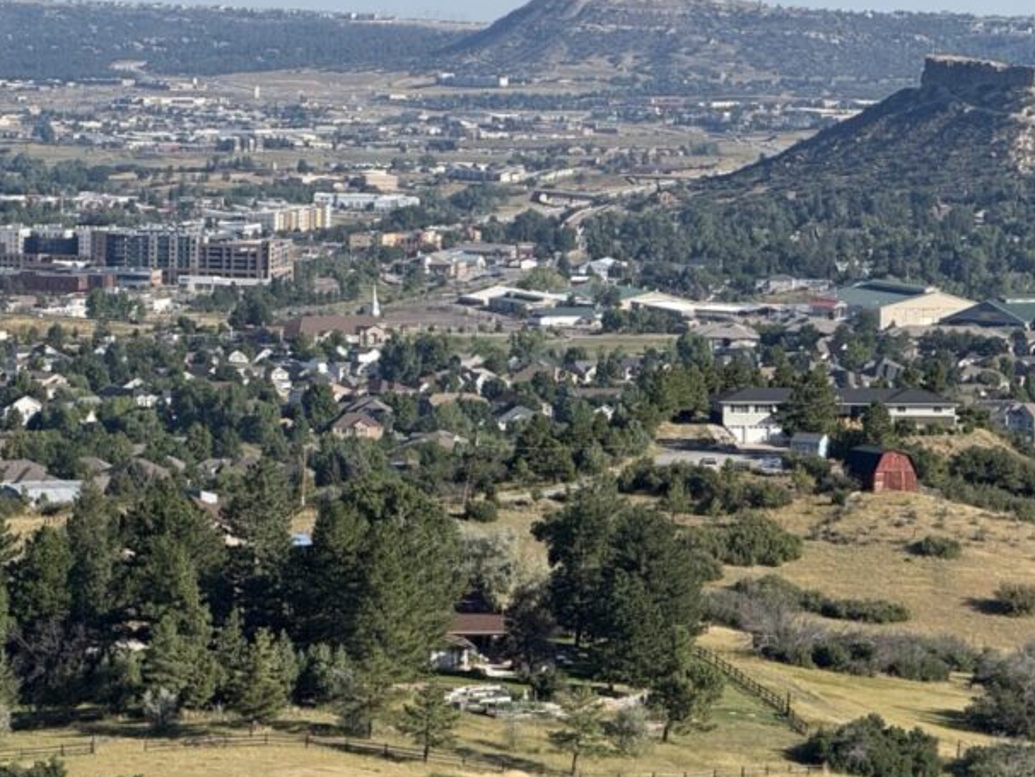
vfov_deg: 7.5
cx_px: 760
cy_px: 388
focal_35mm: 198
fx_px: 5922
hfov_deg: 10.0
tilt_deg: -3.8
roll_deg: -1.4
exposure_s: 1/1577
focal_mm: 15.66
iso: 64
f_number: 2.8
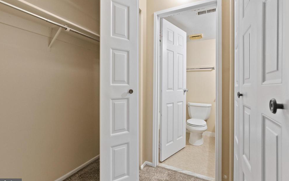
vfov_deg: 68.0
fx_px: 134
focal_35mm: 17
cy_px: 88
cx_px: 140
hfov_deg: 94.3
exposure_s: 1/2
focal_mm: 16
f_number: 7.1
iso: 3200
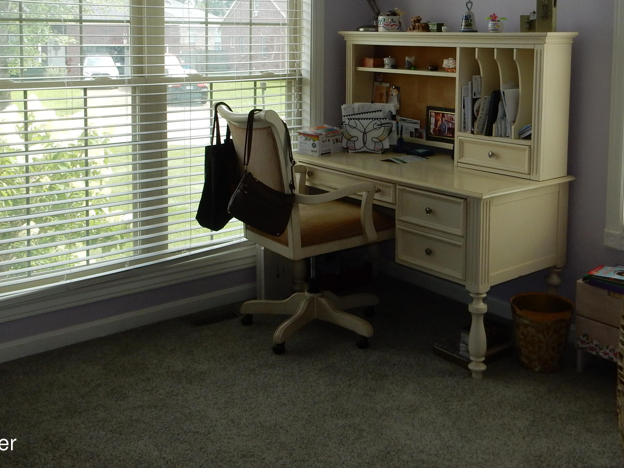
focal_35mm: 41
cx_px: 326
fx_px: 739
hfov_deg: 45.8
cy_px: 94
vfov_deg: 34.1
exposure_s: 1/125
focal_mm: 4.5
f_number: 3.7
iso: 125
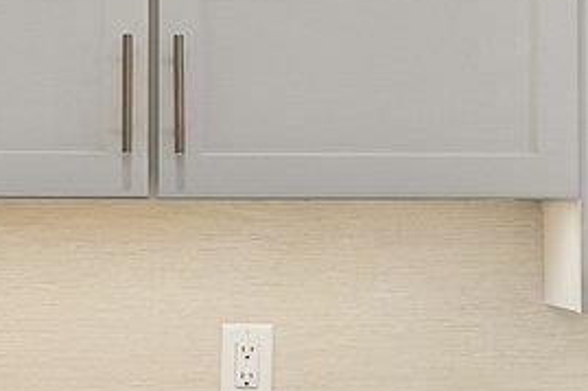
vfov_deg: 11.2
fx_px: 1991
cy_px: 235
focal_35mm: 122
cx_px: 251
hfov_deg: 16.8
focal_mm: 16
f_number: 8
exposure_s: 1/13
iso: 320
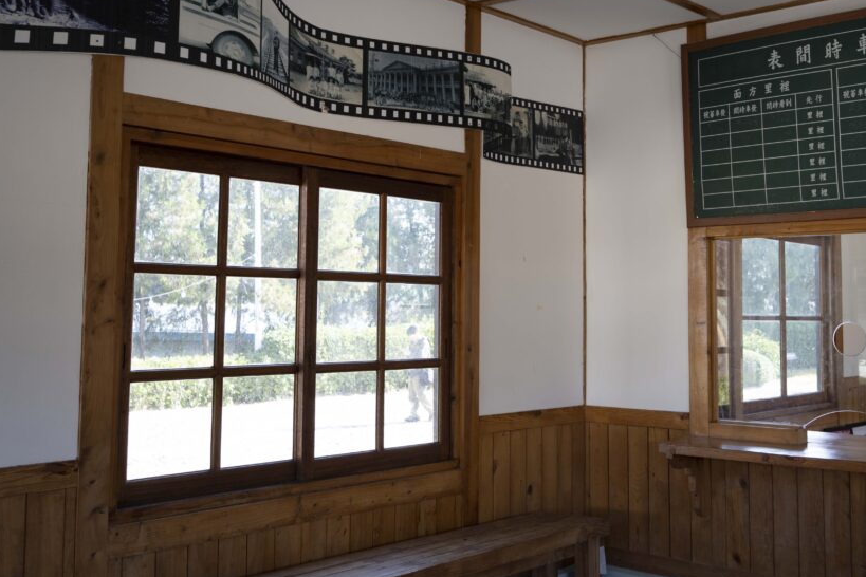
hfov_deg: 48.1
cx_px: 536
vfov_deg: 33.4
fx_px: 962
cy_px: 249
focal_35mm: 40
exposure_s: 1/160
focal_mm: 32
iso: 400
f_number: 4.5
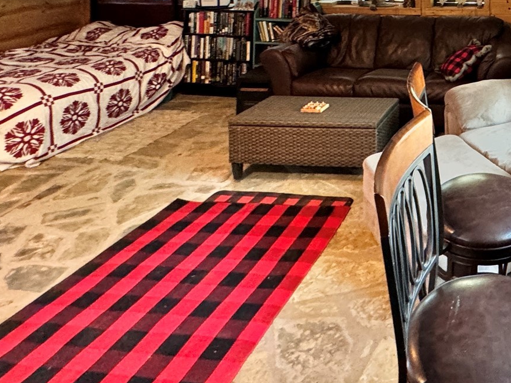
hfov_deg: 46.9
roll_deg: +0.8
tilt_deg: -2.1
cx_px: 502
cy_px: -56
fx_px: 487
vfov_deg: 35.5
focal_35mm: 33
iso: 400
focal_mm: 2.22
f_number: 2.2
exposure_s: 1/60
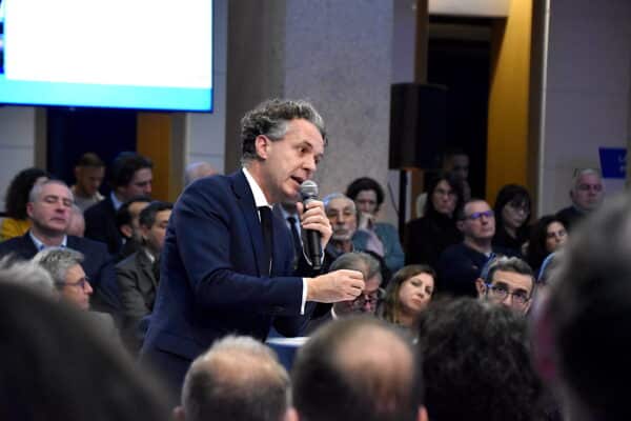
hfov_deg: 13.7
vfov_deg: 9.1
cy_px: 210
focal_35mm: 150
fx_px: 2629
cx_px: 316
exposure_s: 1/160
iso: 6400
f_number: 5.6
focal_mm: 100
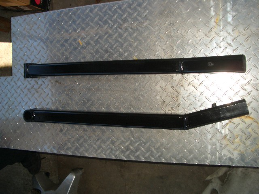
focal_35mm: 35
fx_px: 262
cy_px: 97
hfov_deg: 52.6
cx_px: 130
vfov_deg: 40.7
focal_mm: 5.8
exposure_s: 1/250
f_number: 4.3
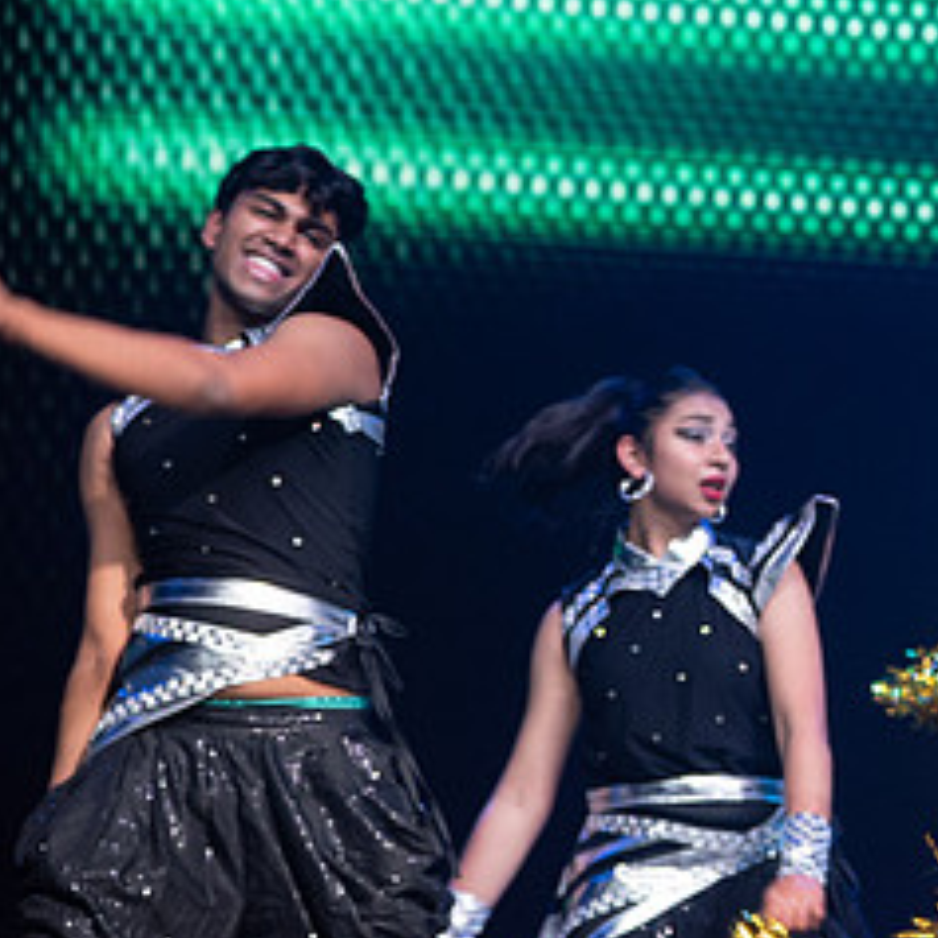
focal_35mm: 250
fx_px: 7664
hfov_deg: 7.0
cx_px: 1140
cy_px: 300
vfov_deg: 7.0
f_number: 4.5
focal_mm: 120
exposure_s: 1/200
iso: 1000
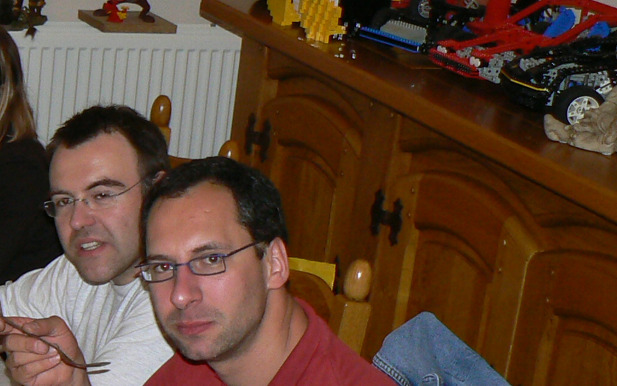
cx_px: -158
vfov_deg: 12.4
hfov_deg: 18.6
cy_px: 320
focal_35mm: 105
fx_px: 1765
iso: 100
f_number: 2.8
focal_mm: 6
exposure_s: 1/30
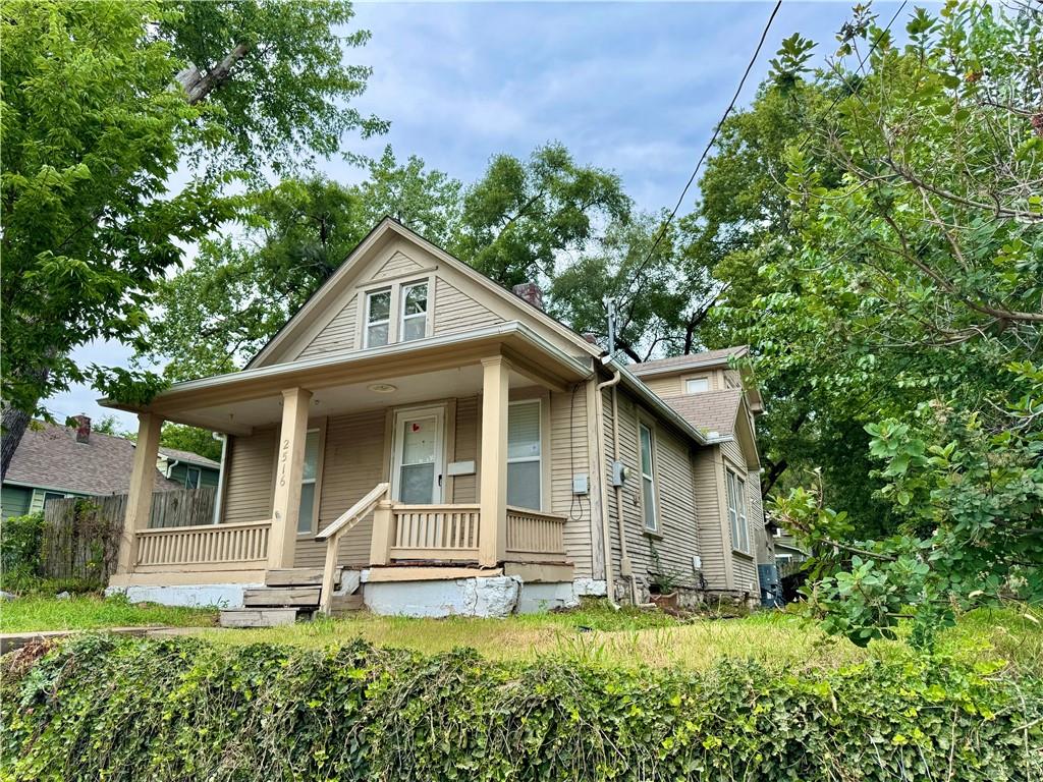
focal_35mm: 24
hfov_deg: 71.6
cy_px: 391
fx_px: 723
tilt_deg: +17.6
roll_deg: -1.6
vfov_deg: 56.8
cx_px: 522
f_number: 1.78
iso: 80
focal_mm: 6.76
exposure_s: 1/1923
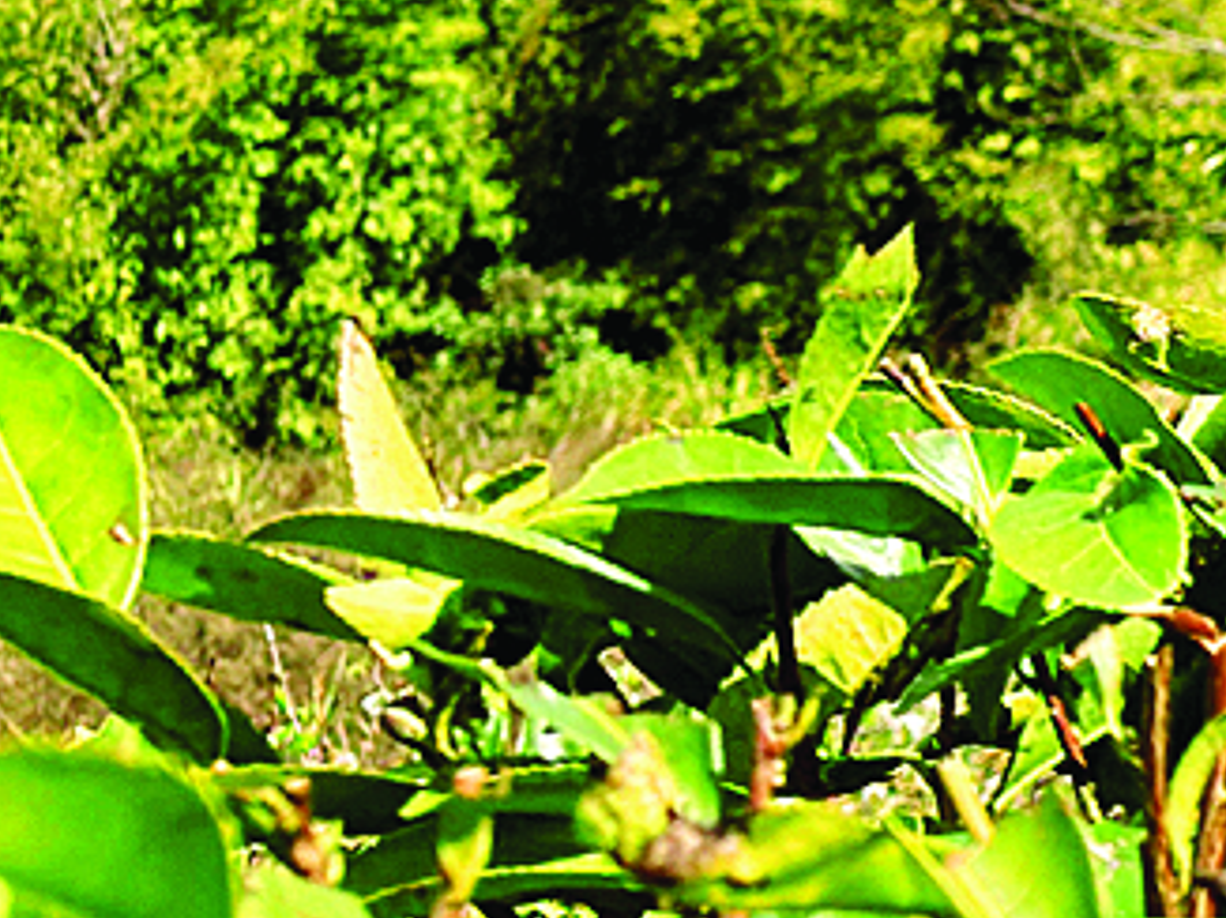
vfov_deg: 8.4
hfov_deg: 9.1
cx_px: 3851
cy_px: -939
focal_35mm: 167
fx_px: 5910
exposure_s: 1/3497
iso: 64
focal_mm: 6.76
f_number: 1.78
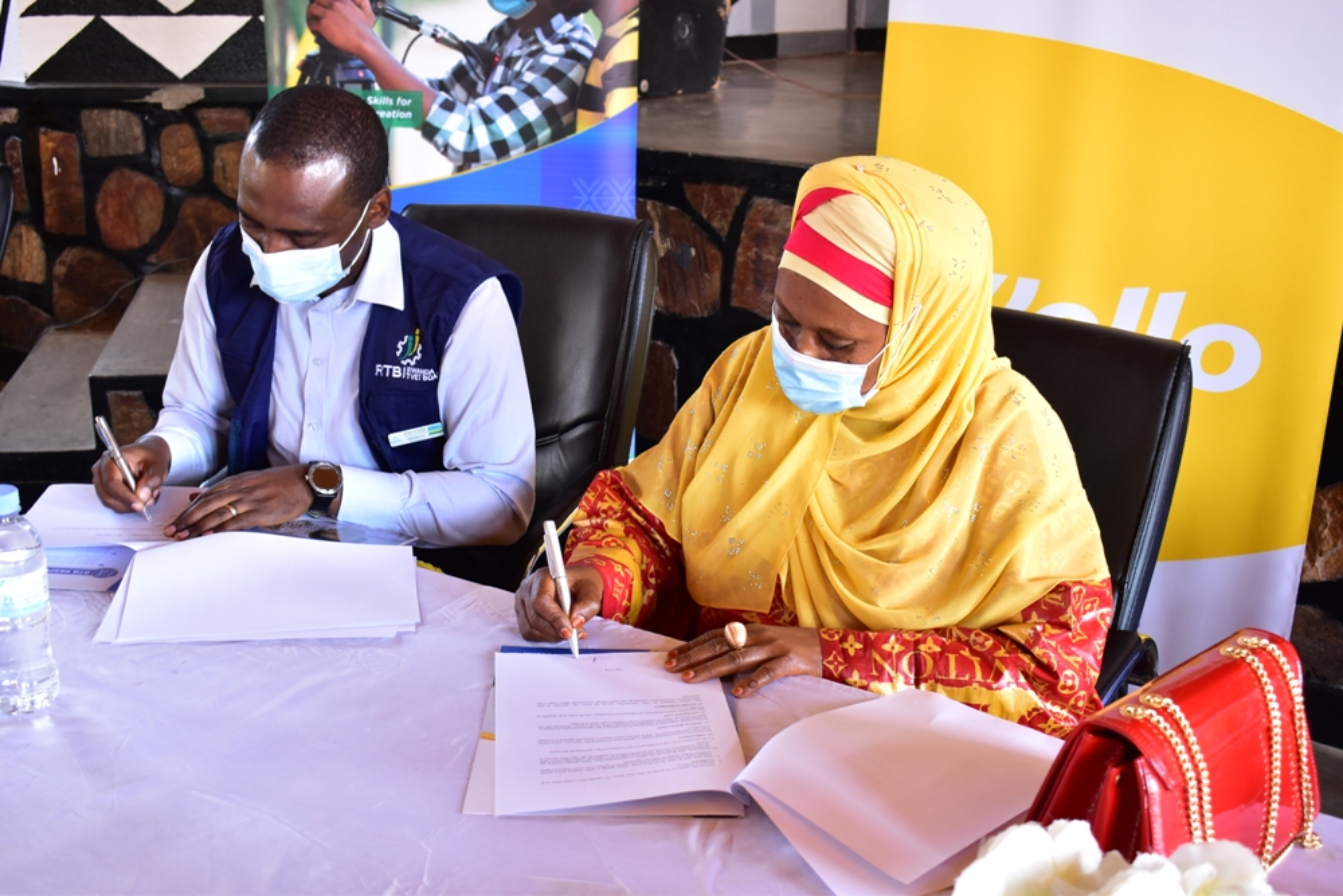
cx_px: 672
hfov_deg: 47.9
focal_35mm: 40
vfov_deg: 33.0
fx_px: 1511
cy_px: 448
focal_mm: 27
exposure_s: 1/20
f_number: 5.6
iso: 800
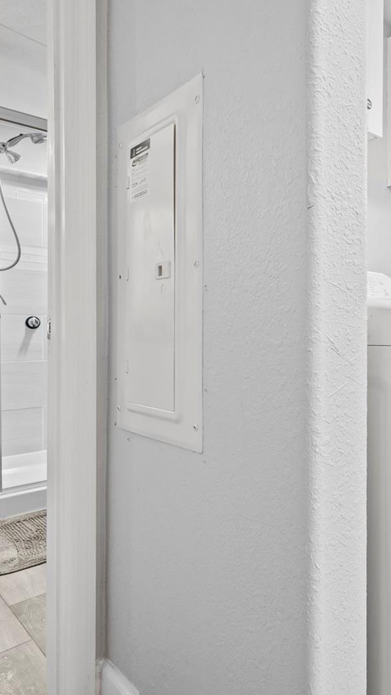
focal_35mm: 26
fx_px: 479
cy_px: 341
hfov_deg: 40.0
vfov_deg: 71.9
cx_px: 375
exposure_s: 1/1.67
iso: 500
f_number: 10
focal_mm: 16
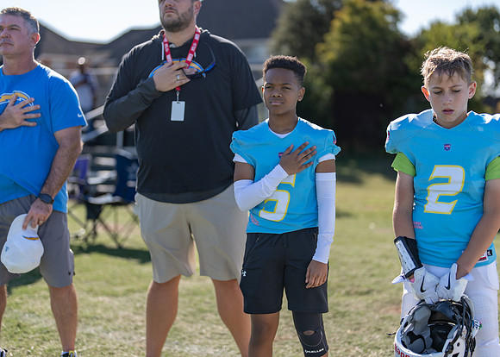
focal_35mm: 56
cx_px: 257
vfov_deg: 25.2
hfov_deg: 34.8
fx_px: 798
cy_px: 167
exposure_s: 1/4000
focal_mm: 50
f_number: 1.2
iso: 100
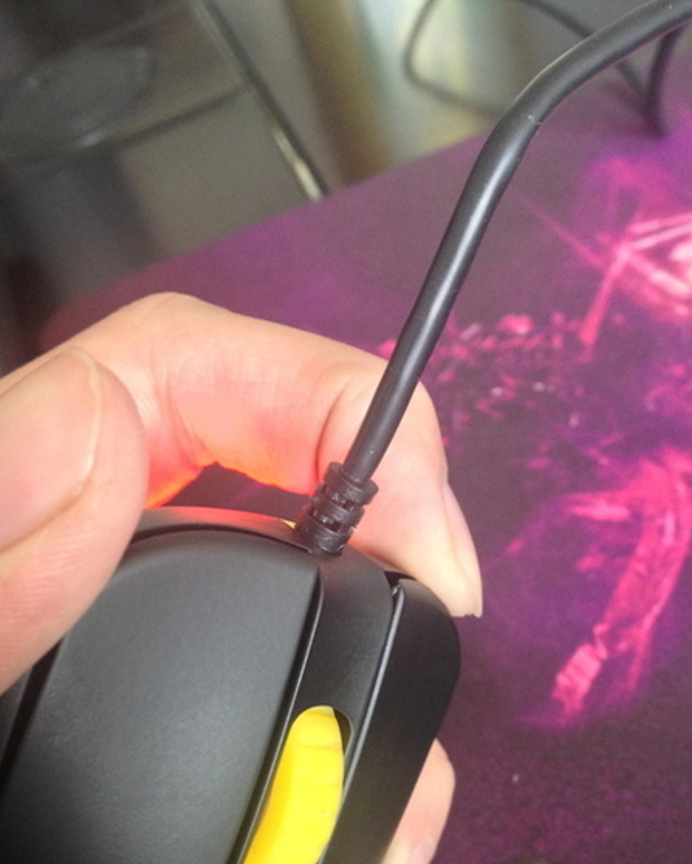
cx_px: 373
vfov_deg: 39.1
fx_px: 1202
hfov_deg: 32.1
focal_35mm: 47
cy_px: 574
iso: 125
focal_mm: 4.28
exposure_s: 1/20
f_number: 2.4
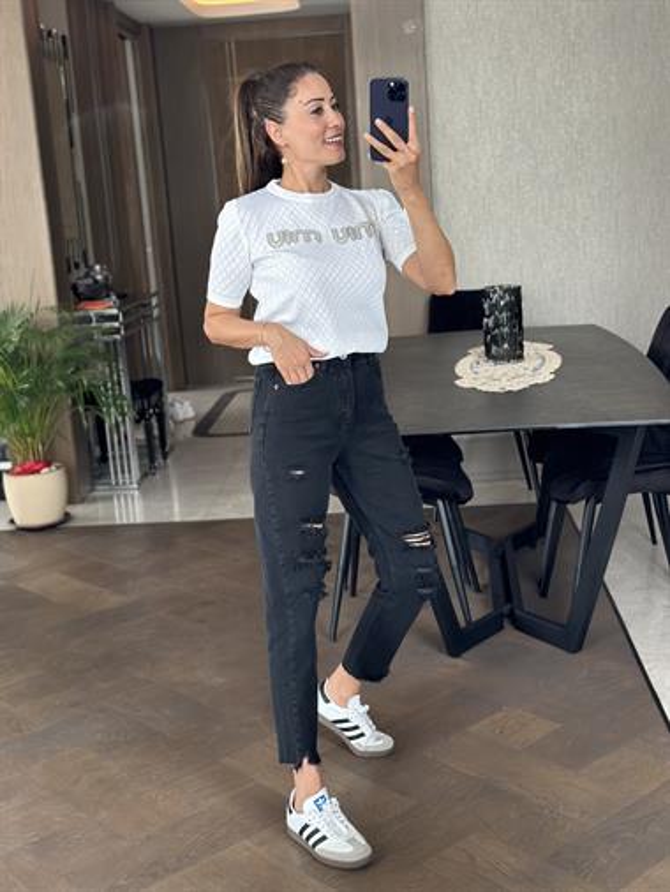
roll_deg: +3.9
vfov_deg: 39.6
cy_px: 446
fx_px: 1238
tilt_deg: -19.5
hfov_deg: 30.3
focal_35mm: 48
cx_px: 335
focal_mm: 6.86
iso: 160
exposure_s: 1/60
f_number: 1.78
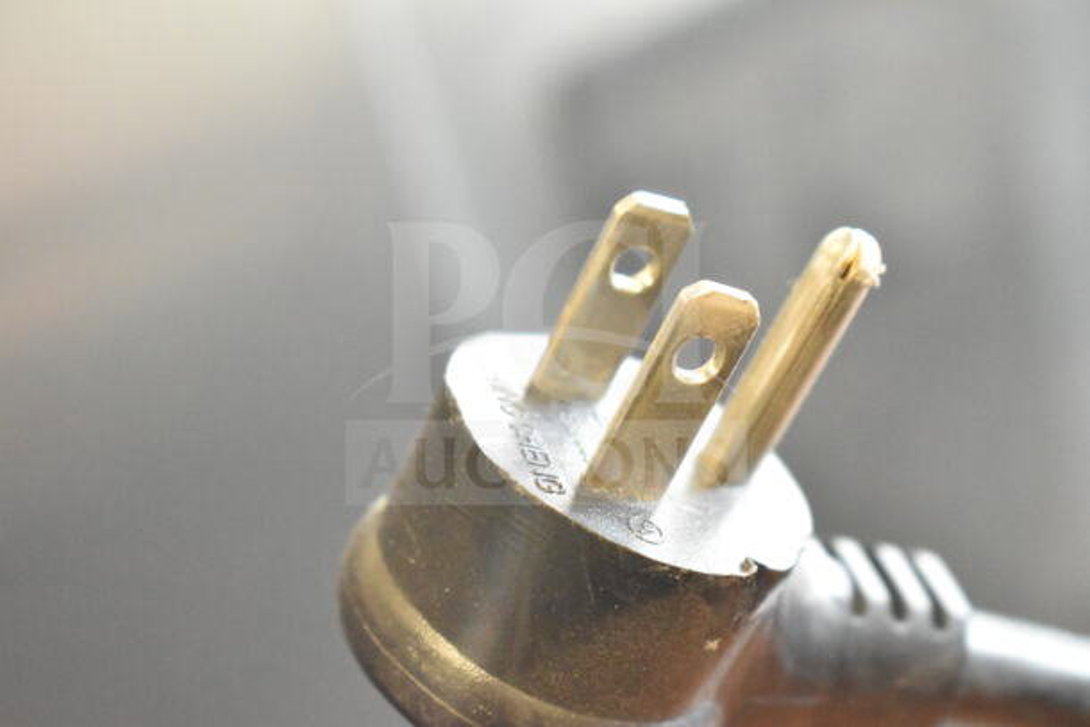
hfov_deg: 24.6
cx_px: 545
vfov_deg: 16.6
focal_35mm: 82
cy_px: 364
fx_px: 2498
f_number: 5.6
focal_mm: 55
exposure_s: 1/100
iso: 12800
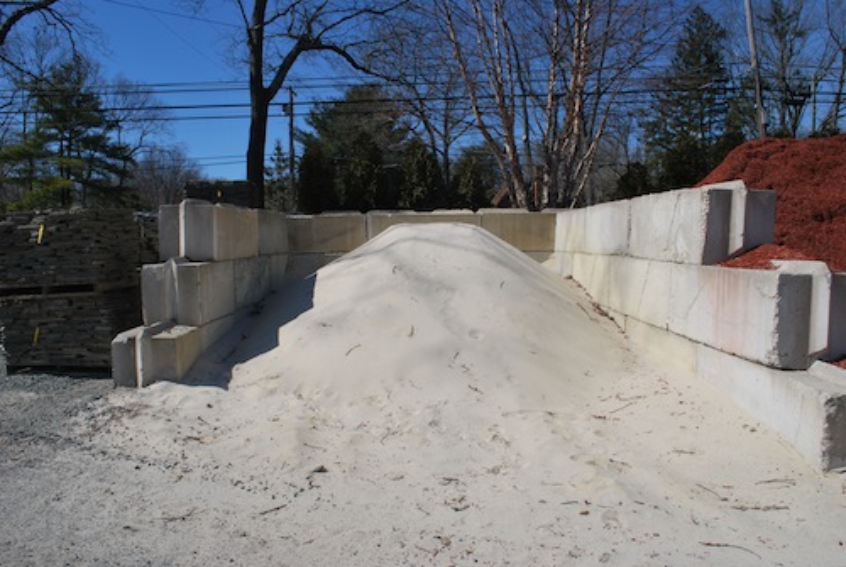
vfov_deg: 48.1
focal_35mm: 27
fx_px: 635
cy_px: 284
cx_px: 423
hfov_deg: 67.3
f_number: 13
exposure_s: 1/200
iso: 100
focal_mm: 18
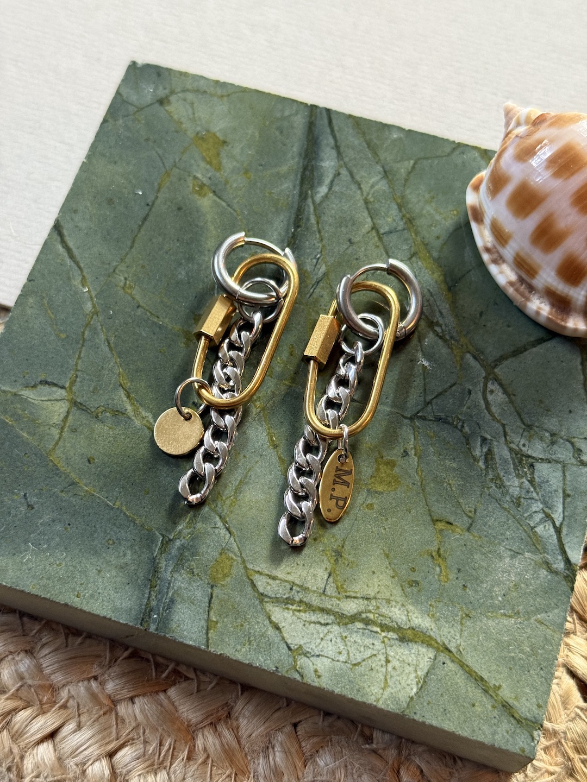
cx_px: 294
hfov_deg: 30.3
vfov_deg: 39.7
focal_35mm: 48
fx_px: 1085
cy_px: 391
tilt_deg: -65.0
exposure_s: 1/33
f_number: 1.78
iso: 200
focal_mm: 6.76
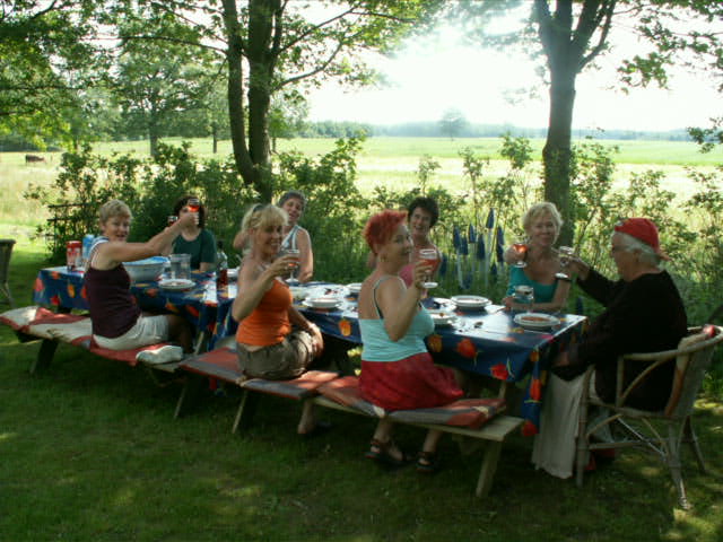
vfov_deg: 40.7
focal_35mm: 35
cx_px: 362
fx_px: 731
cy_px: 271
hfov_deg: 52.6
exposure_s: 1/100
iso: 50
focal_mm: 5.86
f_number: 4
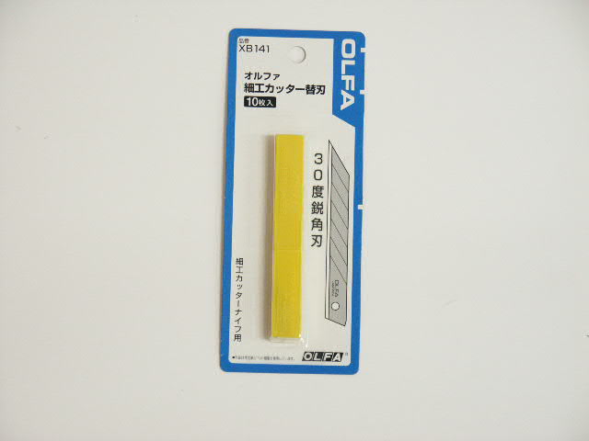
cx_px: 294
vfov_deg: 10.2
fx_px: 2484
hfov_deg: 13.5
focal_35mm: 146
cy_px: 220
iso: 200
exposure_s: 1/45
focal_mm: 37.05
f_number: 3.5
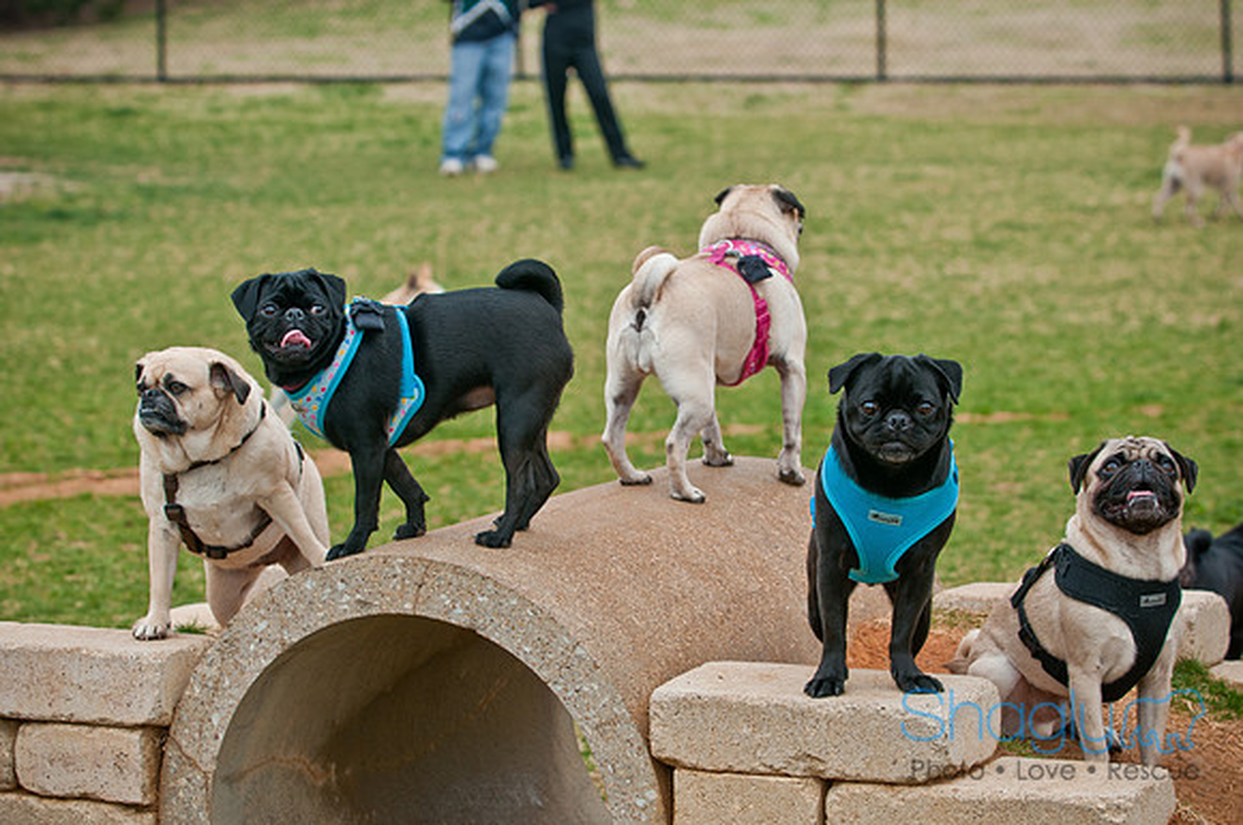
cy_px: 412
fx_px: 4138
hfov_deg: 17.1
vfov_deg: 11.4
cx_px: 622
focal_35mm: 120
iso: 200
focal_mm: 80
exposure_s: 1/320
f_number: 5
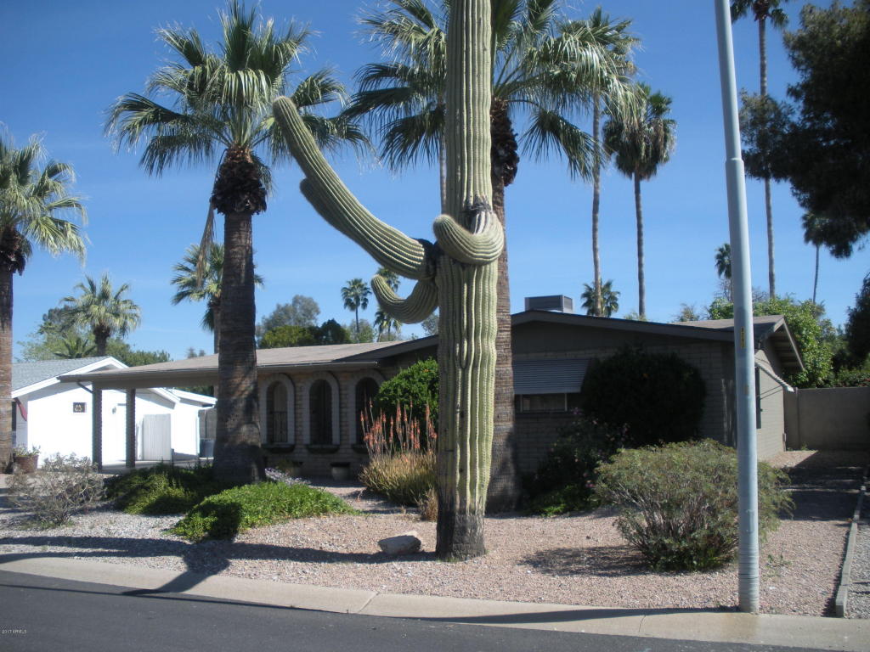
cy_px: 326
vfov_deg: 39.7
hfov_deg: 51.4
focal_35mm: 36
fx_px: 905
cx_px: 435
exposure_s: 1/620
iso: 64
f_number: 3.5
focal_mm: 6.3
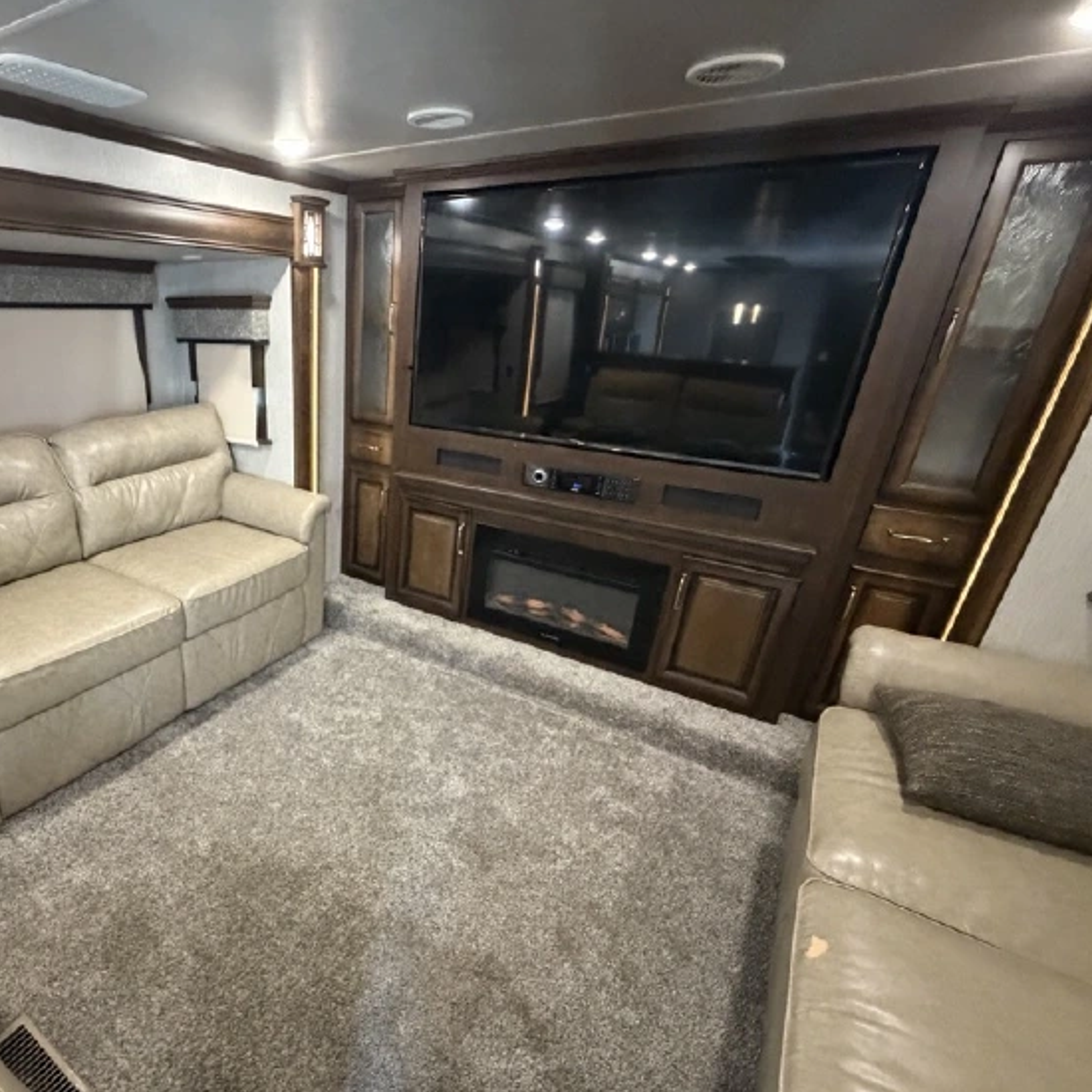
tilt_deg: -23.1
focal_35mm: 18
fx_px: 642
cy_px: 576
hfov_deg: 77.6
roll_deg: -0.3
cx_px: 347
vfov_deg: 80.7
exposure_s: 1/60
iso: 1250
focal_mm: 2.22
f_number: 2.2
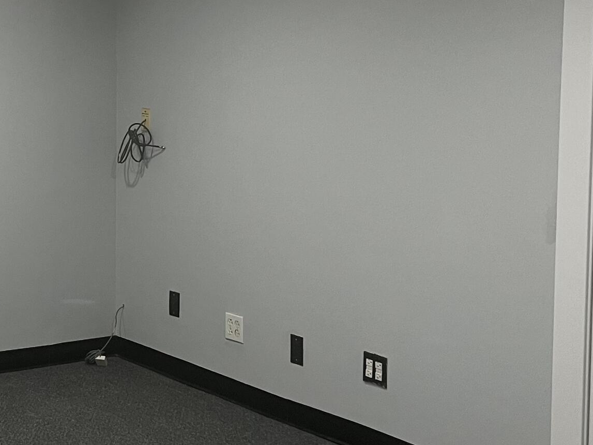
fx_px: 1165
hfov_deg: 27.4
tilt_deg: -2.6
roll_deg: -0.6
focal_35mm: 68
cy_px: 92
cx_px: 40
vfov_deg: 21.4
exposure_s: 1/60
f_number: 1.6
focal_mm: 5.1
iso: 100
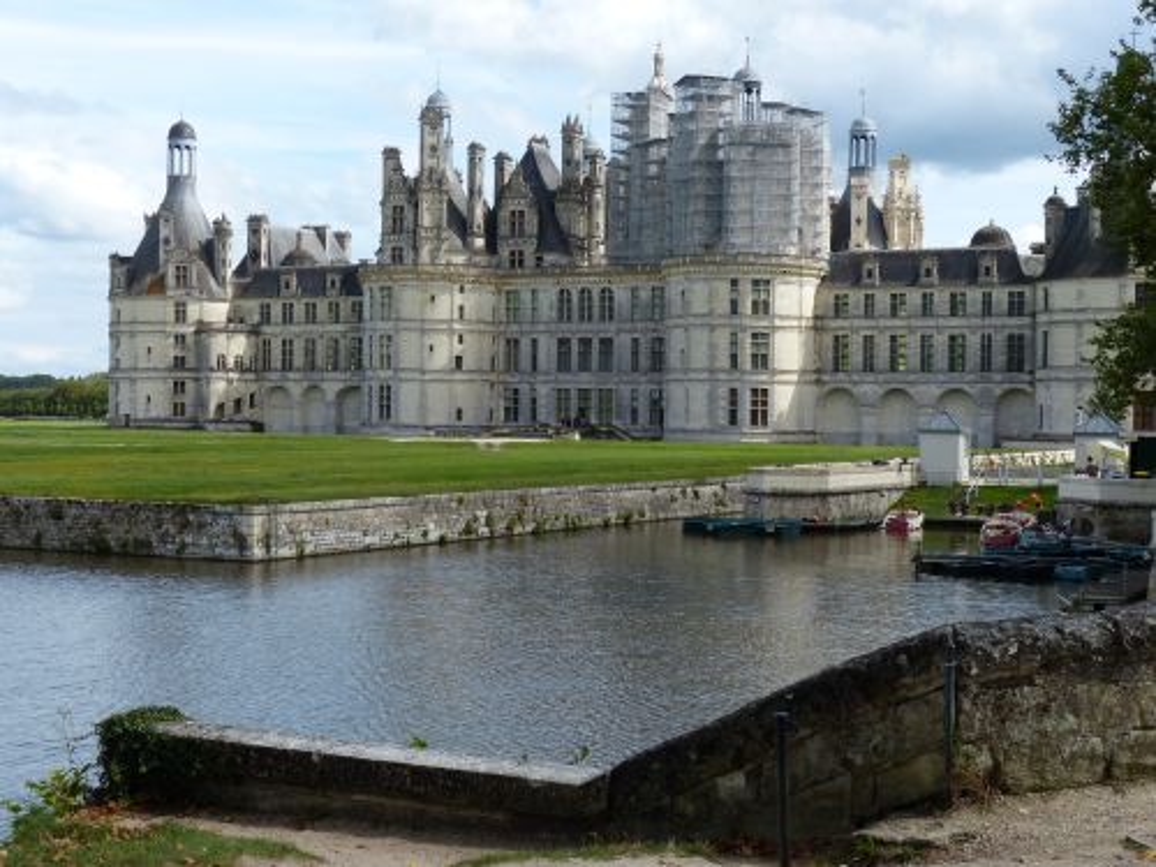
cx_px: 578
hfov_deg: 35.5
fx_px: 1803
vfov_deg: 27.0
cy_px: 434
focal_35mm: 54
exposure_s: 1/640
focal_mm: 9.8
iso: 100
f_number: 4
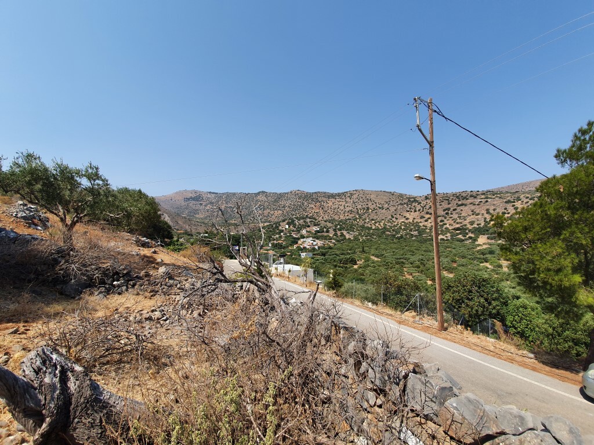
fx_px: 223
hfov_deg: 106.2
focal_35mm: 13
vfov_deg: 89.9
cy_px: 222
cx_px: 297
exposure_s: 1/1072
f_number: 2.2
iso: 50
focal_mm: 1.8
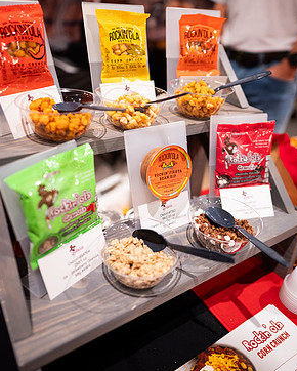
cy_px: 169
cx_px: 153
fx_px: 307
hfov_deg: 51.6
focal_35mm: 28
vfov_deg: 62.1
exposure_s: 1/200
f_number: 1.8
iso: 1250
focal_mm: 24
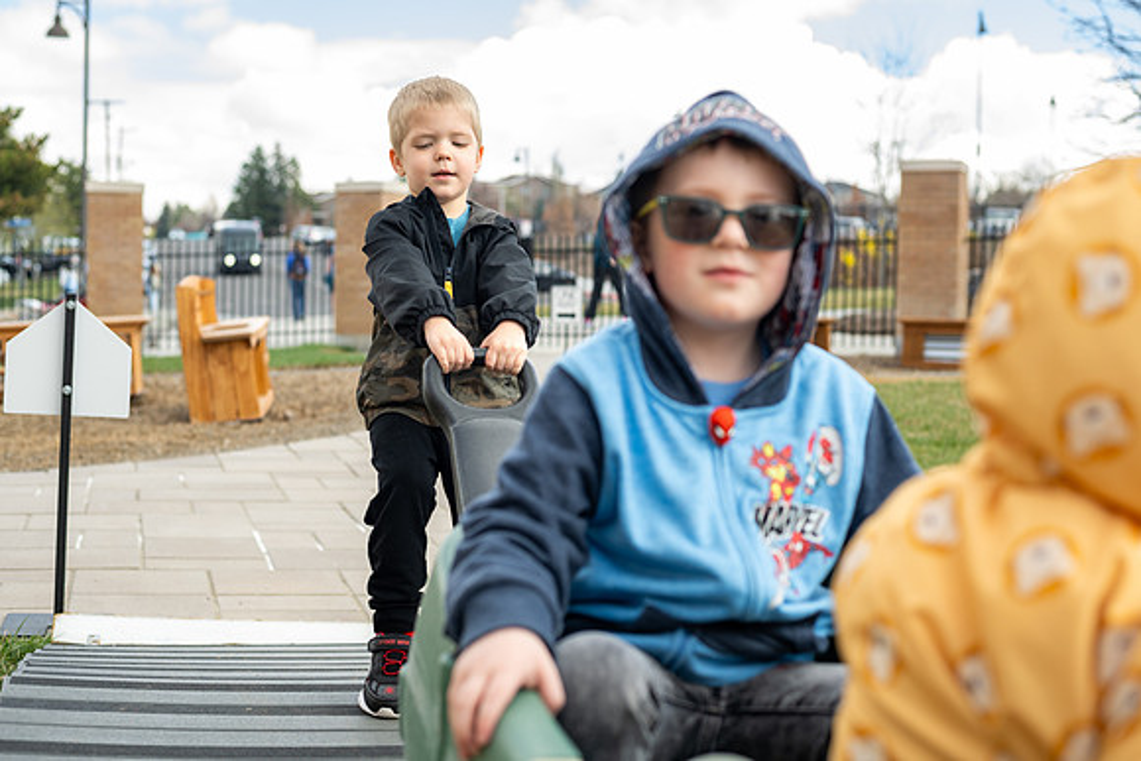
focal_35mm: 50
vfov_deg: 27.0
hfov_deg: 39.6
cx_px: 570
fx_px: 1585
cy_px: 380
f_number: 4
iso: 160
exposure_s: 1/400
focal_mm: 50
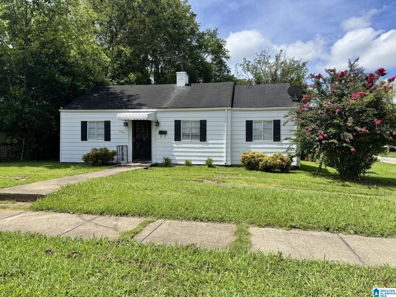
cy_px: 148
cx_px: 198
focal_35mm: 24
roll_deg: +0.5
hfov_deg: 71.6
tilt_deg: -0.7
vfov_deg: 56.8
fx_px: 275
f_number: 1.78
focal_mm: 6.76
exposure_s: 1/3802
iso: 80
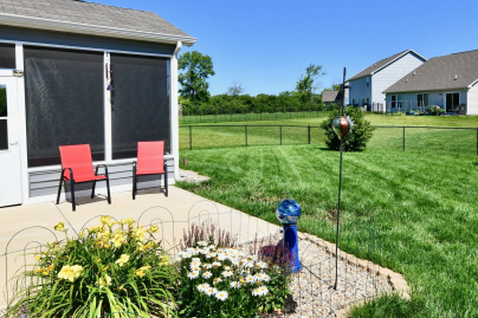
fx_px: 345
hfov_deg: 68.7
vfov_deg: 49.0
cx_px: 288
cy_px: 117
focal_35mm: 26
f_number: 13
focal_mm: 14
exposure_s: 1/640
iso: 640
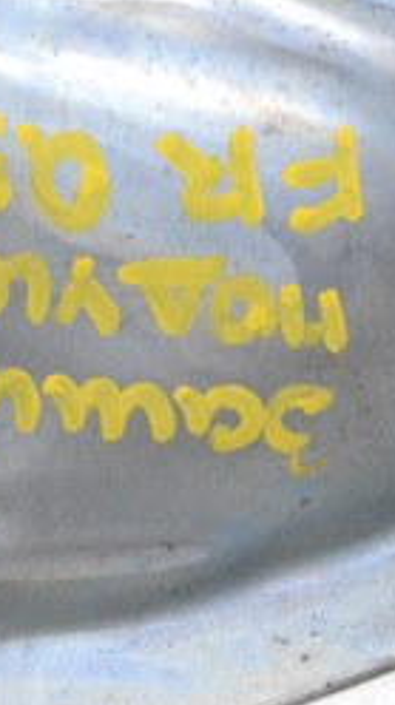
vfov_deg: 9.5
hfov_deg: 5.3
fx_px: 4241
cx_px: 145
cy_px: 209
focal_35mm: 227
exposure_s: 1/100
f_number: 13
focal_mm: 35
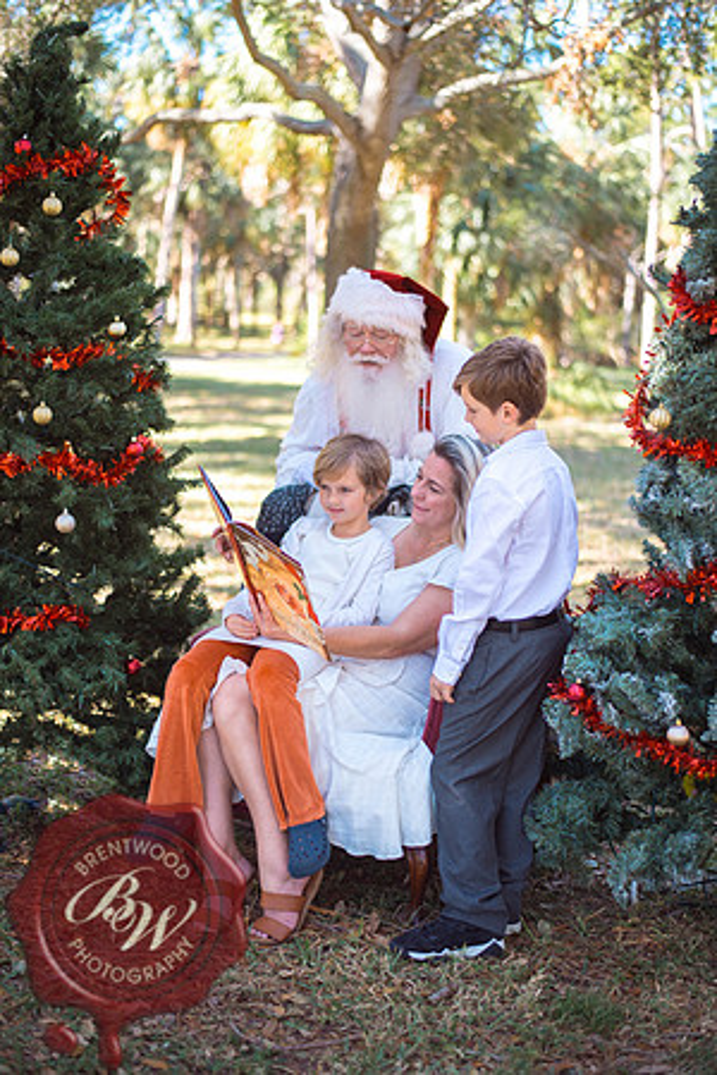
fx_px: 1494
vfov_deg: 39.6
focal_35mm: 50
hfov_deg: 27.0
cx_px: 358
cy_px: 538
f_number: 1.8
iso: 100
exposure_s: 1/400
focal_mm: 50
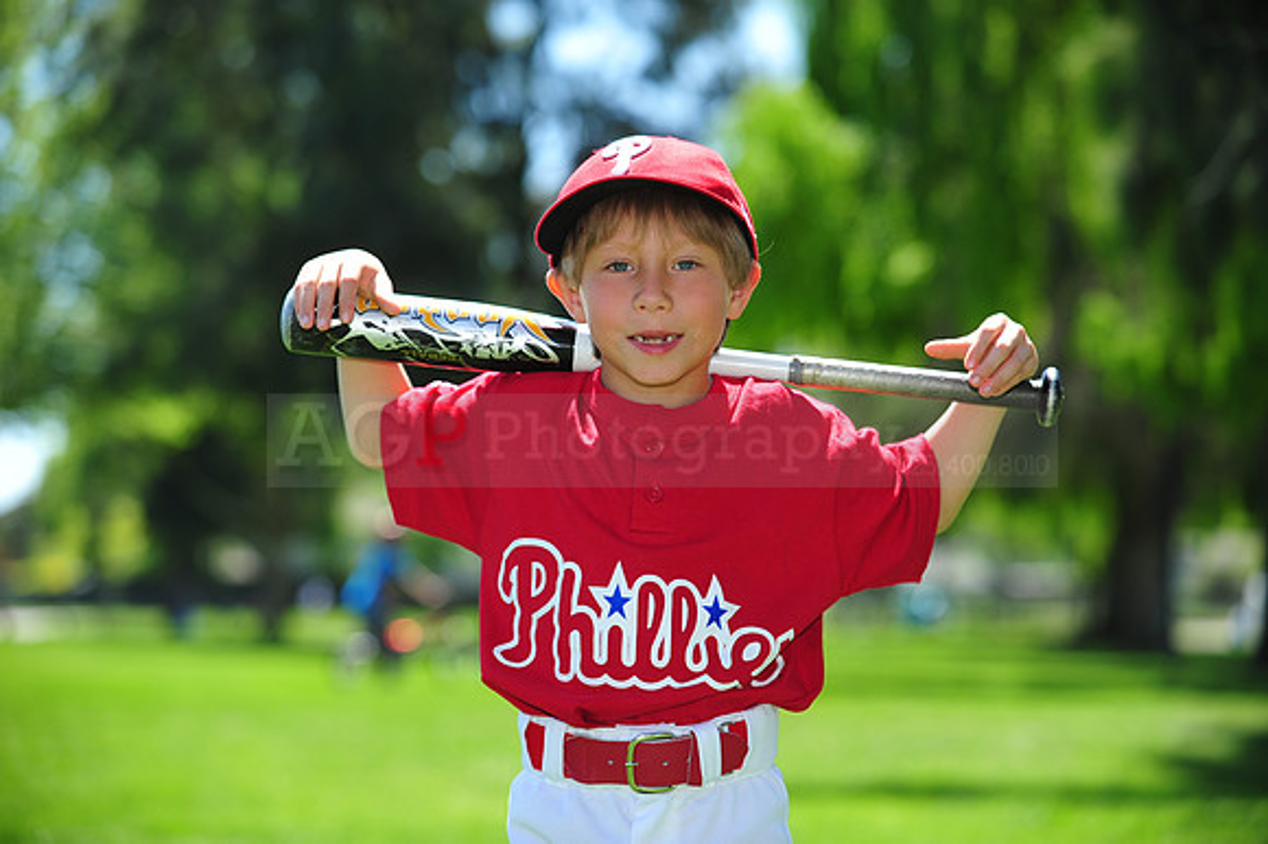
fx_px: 3520
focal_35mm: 100
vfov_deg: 13.7
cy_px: 422
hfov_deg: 20.4
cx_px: 634
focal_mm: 100
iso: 200
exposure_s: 1/800
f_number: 4
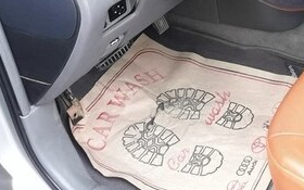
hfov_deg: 26.8
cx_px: 343
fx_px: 580
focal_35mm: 70
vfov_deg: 17.2
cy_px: -74
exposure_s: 1/33
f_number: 1.9
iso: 50
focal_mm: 3.7
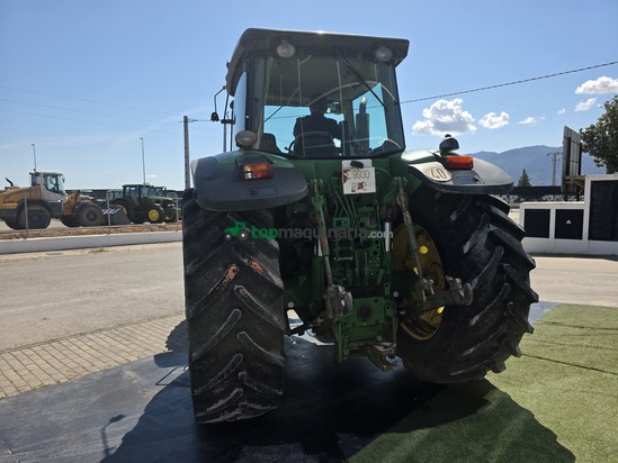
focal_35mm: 23
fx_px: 411
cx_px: 309
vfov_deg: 58.9
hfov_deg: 73.9
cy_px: 232
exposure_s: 1/5778
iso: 80
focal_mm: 6.3
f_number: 1.7
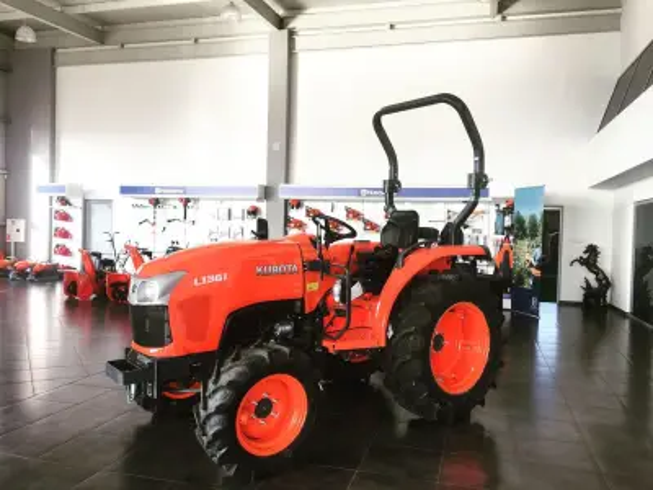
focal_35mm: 29
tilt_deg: -0.3
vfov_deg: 48.2
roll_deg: -1.6
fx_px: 547
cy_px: 245
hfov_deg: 61.7
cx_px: 326
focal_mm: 4.15
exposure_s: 1/50
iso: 25
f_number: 2.2
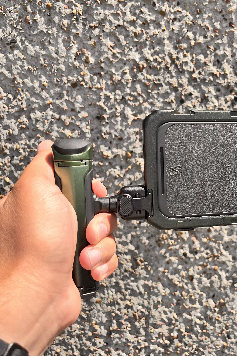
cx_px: 206
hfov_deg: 34.3
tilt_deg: -11.5
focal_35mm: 37
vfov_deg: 51.9
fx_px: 365
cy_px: 178
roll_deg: +0.7
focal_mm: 5.1
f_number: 1.6
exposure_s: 1/1238
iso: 50
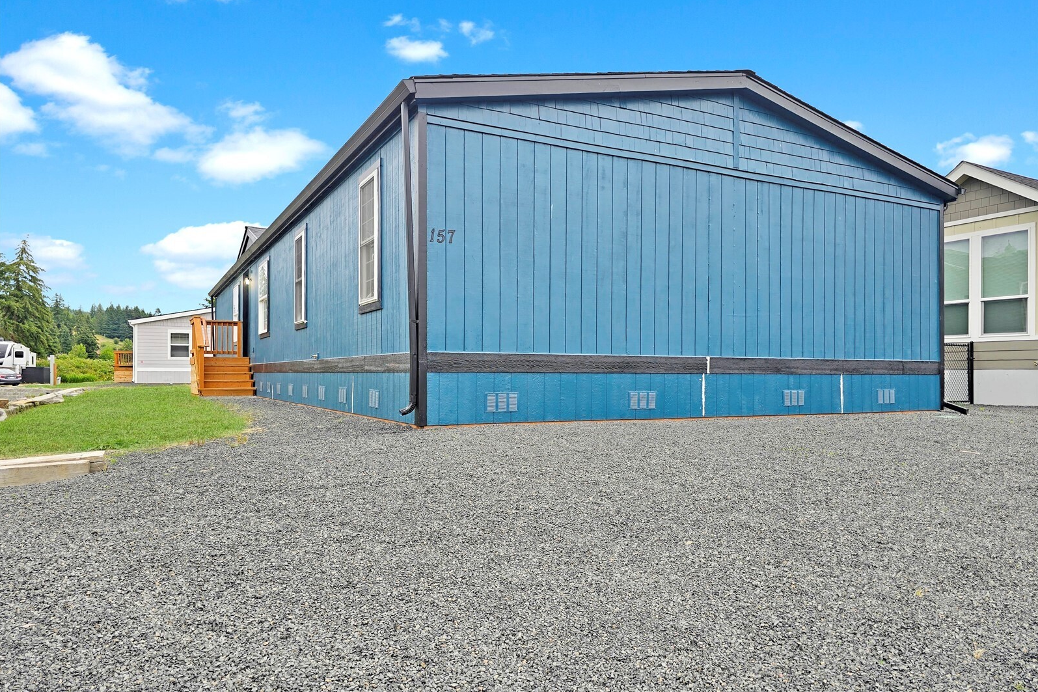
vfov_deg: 53.1
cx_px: 519
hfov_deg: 73.7
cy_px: 366
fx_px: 692
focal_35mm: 24
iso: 12
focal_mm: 6.3
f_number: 1.7
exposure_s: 1/570
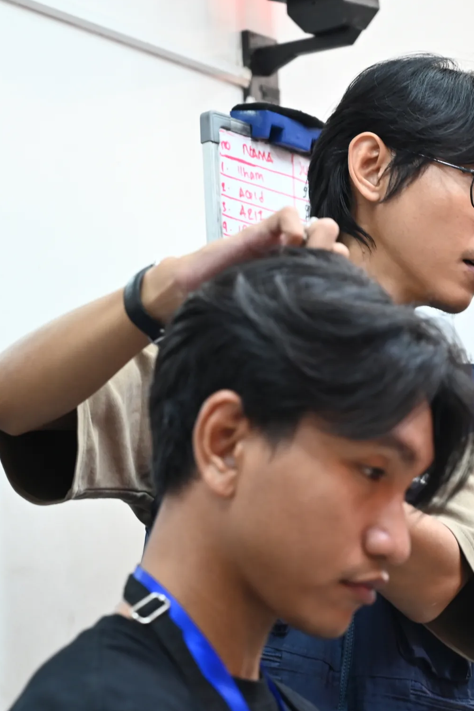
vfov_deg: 17.2
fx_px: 2349
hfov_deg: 11.5
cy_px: 358
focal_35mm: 119
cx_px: 289
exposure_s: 1/125
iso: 1000
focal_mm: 70
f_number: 4
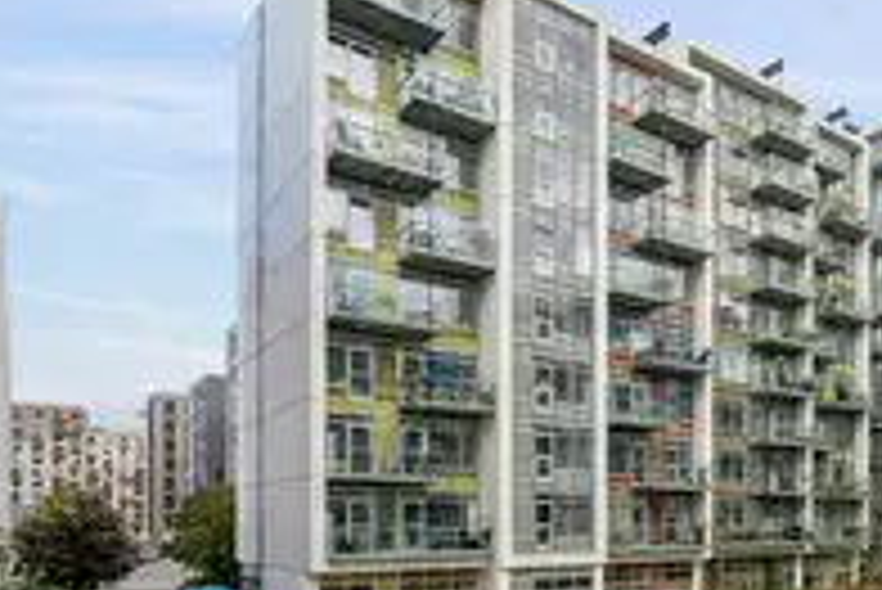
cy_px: 491
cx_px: 720
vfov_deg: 41.4
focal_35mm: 30
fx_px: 736
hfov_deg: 56.8
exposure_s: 1/800
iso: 400
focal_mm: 14
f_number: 7.1
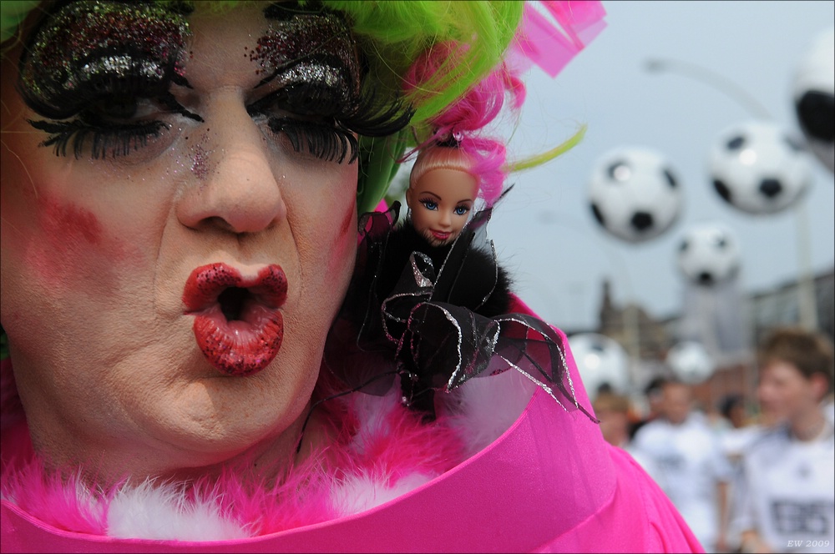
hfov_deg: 30.5
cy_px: 277
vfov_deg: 20.6
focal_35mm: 66
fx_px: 1529
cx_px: 418
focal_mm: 44
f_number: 6.3
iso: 200
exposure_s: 1/1000
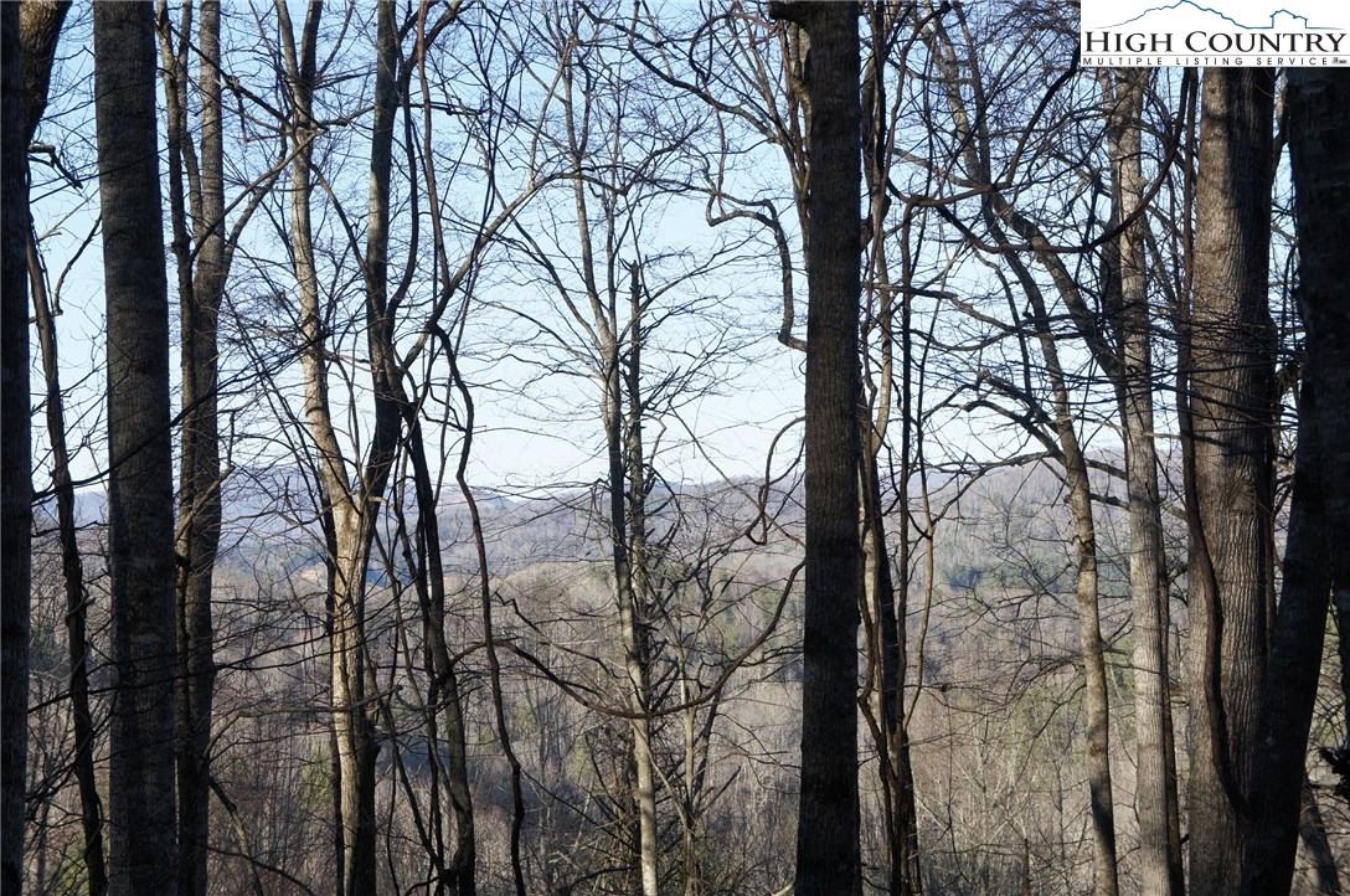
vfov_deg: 18.5
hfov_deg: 27.6
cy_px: 448
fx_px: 2752
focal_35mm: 74
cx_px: 675
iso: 200
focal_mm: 49
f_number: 8
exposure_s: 1/200
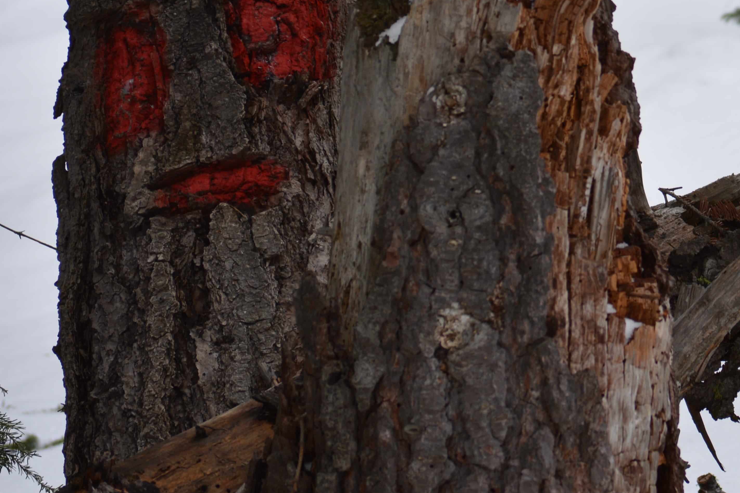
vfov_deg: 4.3
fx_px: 6639
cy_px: 64
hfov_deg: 6.4
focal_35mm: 323
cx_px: 681
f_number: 5
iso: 100
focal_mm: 102
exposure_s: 1/200
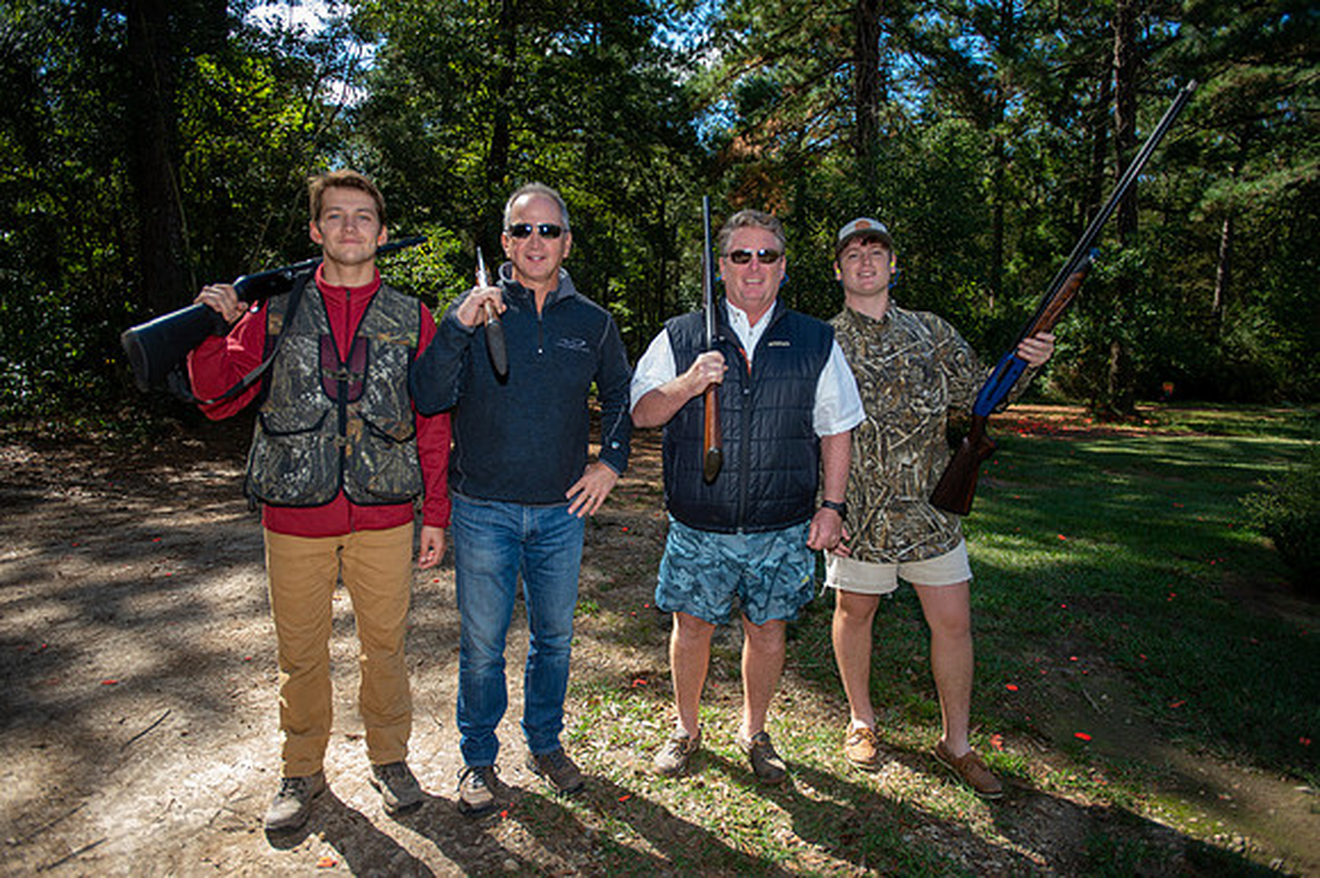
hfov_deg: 78.6
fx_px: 806
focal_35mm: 22
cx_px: 660
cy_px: 439
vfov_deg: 57.2
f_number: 2.8
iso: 125
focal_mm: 22
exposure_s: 1/400
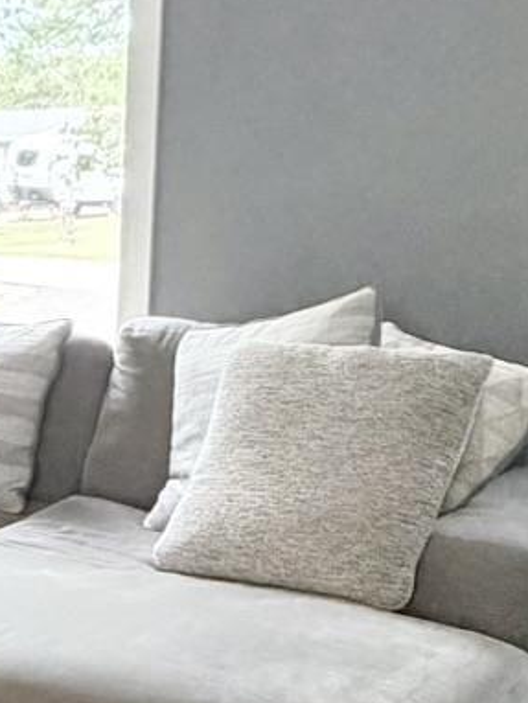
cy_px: 429
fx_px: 1524
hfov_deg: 17.2
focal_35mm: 75
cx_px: -320
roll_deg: +0.3
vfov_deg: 25.9
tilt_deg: -8.3
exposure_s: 1/60
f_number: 2.2
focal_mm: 2.22
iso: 500
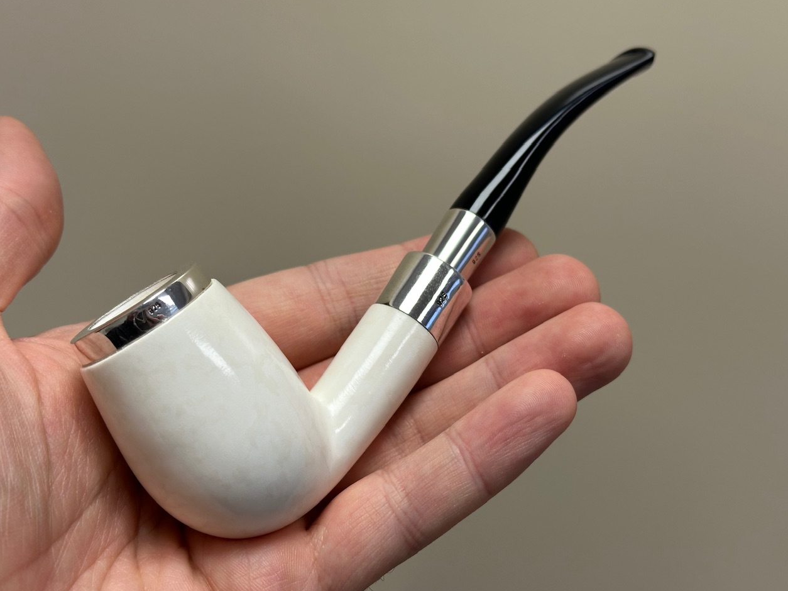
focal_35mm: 49
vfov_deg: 29.7
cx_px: 402
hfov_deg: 38.9
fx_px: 1115
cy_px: 295
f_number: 1.78
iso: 64
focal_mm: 6.86
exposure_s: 1/121
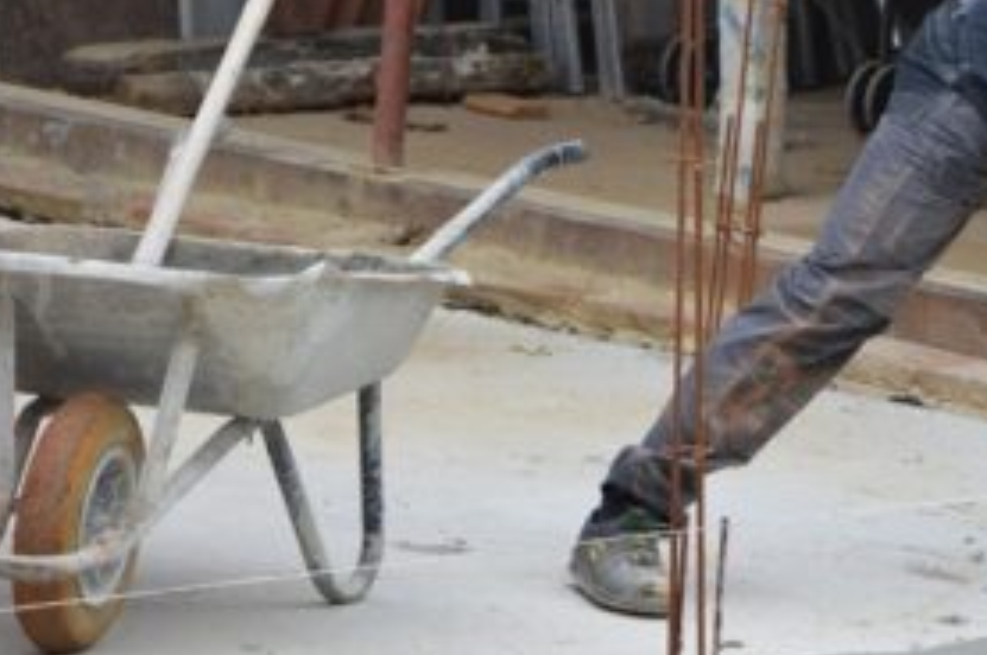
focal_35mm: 364
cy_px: 30
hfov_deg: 5.7
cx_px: 980
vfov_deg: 3.8
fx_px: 9972
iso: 125
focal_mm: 105
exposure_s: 1/125
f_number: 5.6
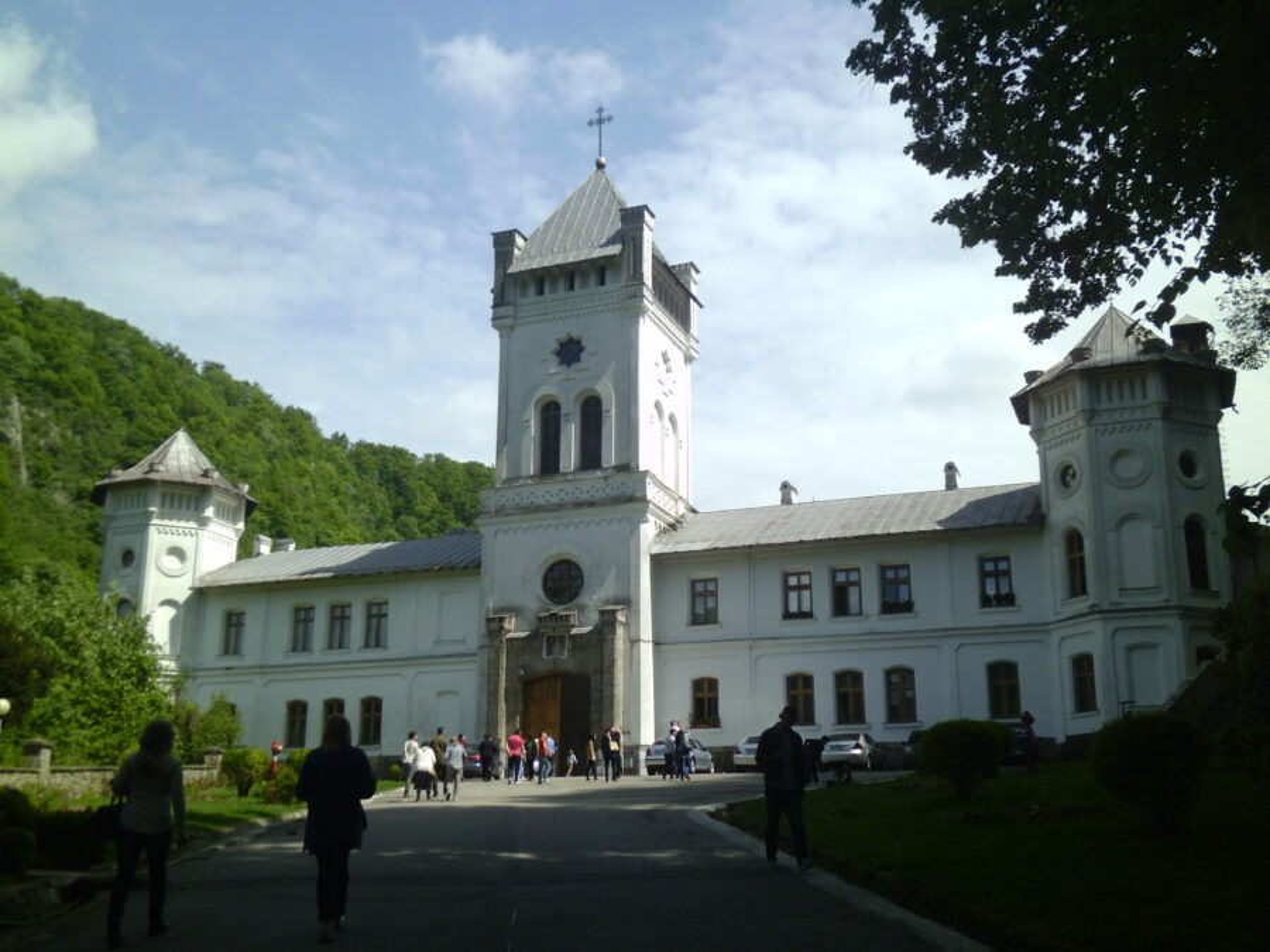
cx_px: 635
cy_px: 476
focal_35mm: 36
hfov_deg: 51.4
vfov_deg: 39.7
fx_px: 1321
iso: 100
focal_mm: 6.42
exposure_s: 1/250
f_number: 8.7
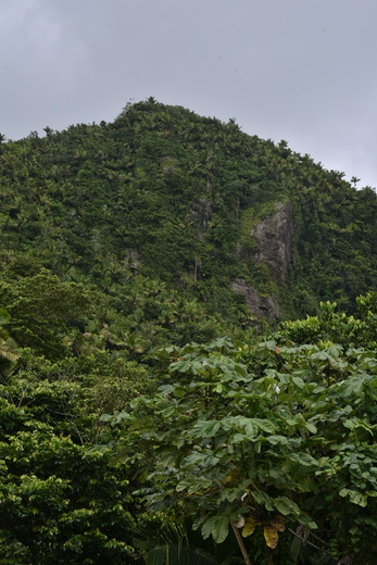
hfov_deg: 16.1
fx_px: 1334
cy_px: 282
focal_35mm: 85
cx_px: 188
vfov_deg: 23.9
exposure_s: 1/200
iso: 400
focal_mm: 85
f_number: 16
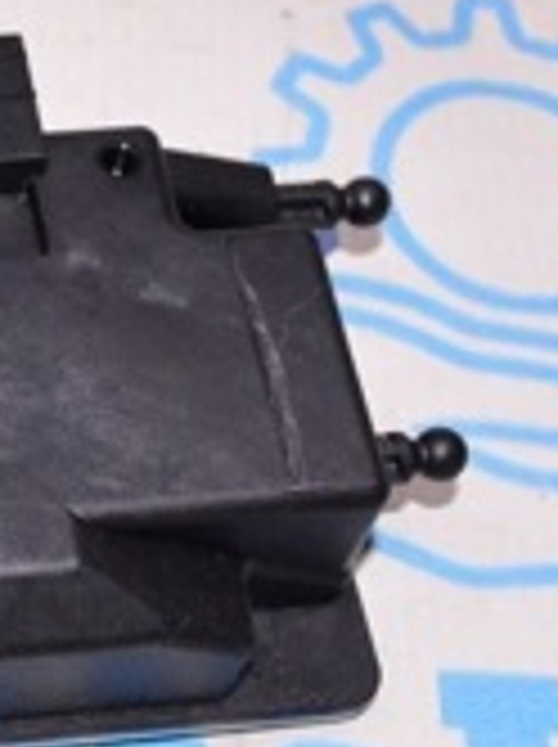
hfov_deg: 11.9
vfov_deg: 16.9
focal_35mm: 117
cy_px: 425
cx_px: -342
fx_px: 2518
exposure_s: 1/200
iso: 1600
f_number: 8
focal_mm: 21
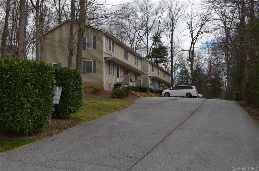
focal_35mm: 33
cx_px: 130
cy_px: 86
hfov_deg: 57.3
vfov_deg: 39.8
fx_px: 237
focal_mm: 22
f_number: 7.1
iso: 100
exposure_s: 1/200
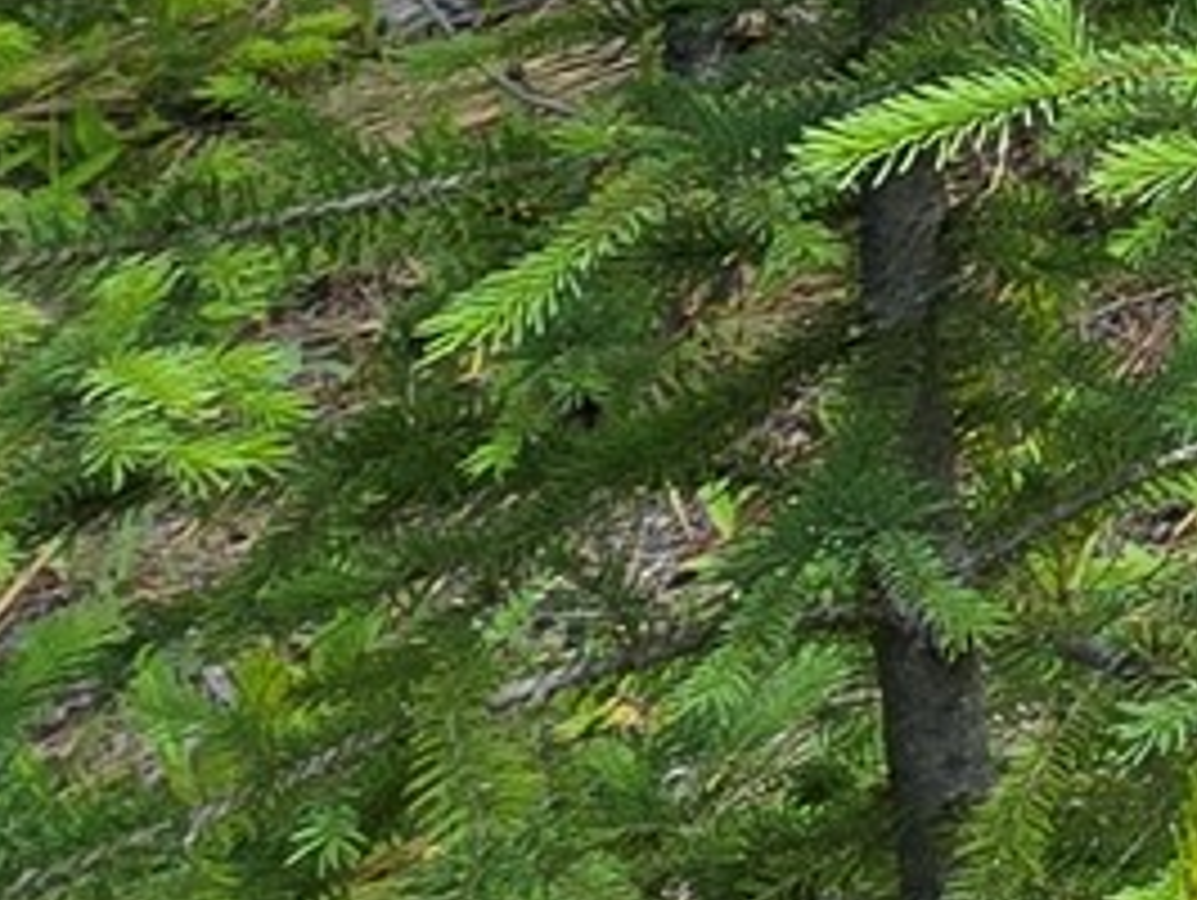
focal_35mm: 100
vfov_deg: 13.4
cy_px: -706
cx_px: 3362
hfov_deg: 12.1
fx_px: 3461
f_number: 2.2
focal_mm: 2.2
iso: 50
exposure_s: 1/1709
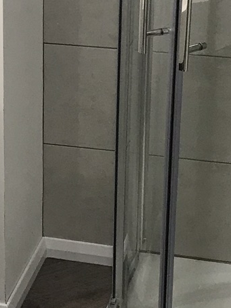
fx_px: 1122
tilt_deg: -20.3
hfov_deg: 11.7
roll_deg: +0.1
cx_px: 10
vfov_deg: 15.6
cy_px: 108
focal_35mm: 126
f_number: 1.8
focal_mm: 3.99
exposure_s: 1/33
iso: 40
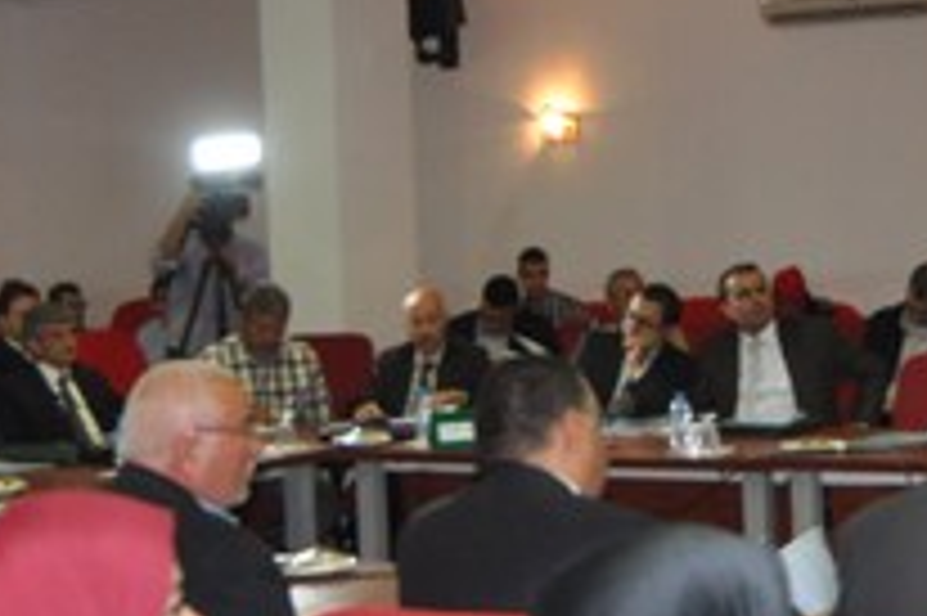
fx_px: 2278
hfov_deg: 23.0
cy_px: 182
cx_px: 544
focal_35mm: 89
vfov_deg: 15.4
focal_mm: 19
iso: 800
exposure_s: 1/60
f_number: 3.5
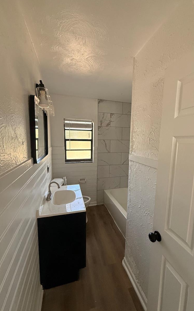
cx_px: 104
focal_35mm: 15
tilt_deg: -7.2
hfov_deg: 74.7
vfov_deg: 101.5
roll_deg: -1.3
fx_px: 127
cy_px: 156
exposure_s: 1/90
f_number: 2.2
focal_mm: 2.22
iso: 320
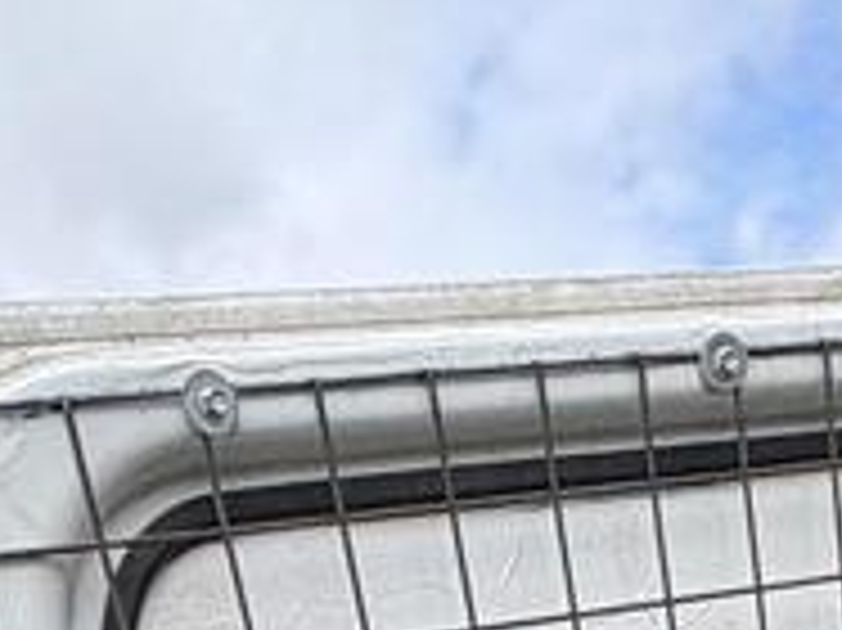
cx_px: 747
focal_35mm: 67
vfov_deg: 15.8
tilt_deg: -17.4
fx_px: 1629
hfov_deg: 28.0
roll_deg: +6.7
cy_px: 1350
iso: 40
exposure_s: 1/1346
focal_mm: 2.22
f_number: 2.2
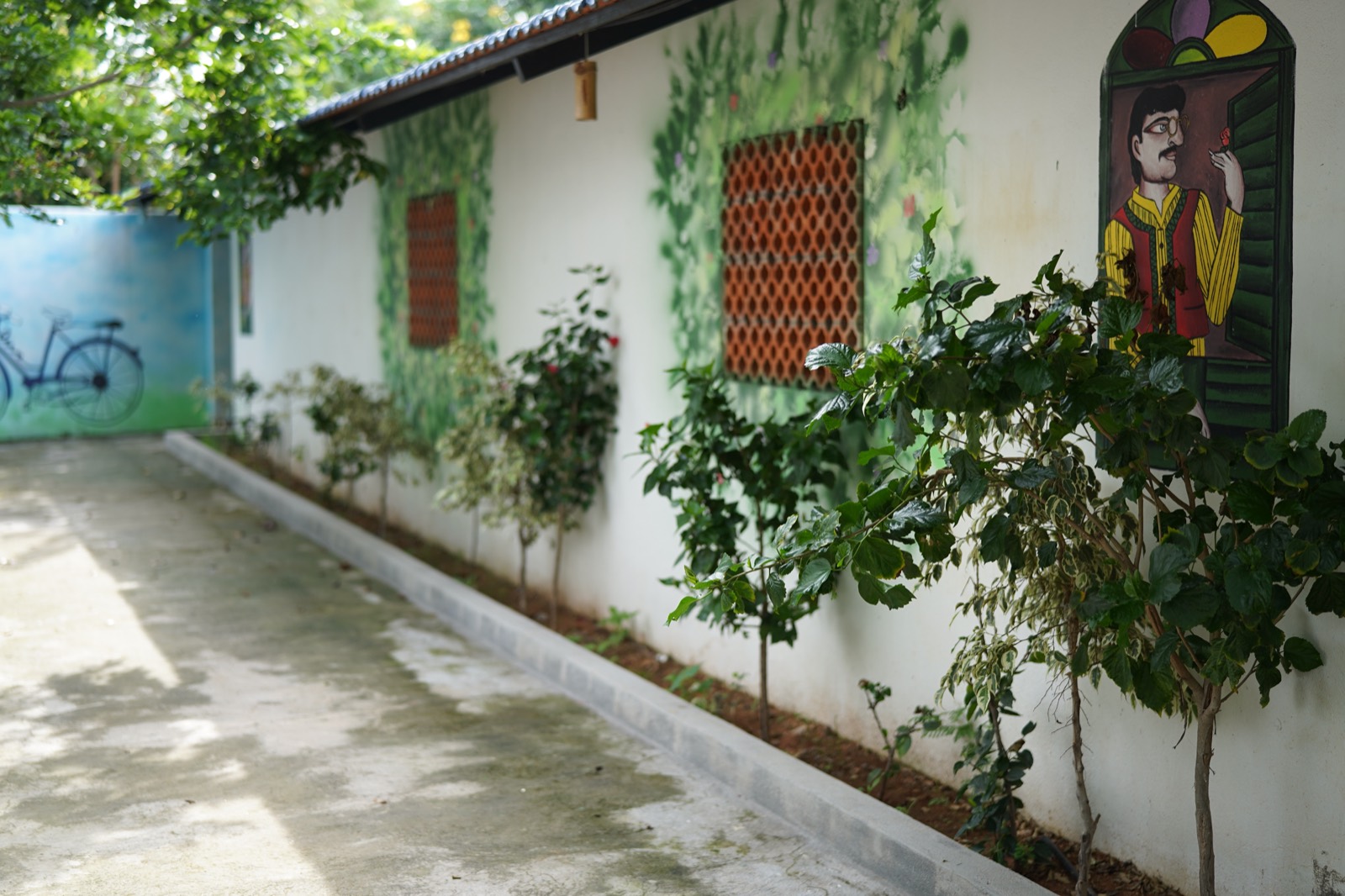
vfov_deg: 27.0
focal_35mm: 50
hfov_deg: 39.6
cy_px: 448
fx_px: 1868
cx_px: 672
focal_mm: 50
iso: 100
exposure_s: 1/400
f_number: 1.6
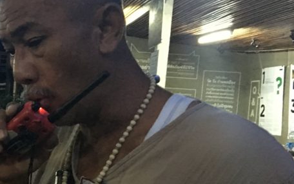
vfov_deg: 18.8
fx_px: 553
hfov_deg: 27.2
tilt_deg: -2.1
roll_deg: -2.9
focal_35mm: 69
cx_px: -31
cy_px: 122
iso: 320
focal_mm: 4.15
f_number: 2.2
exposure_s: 1/17
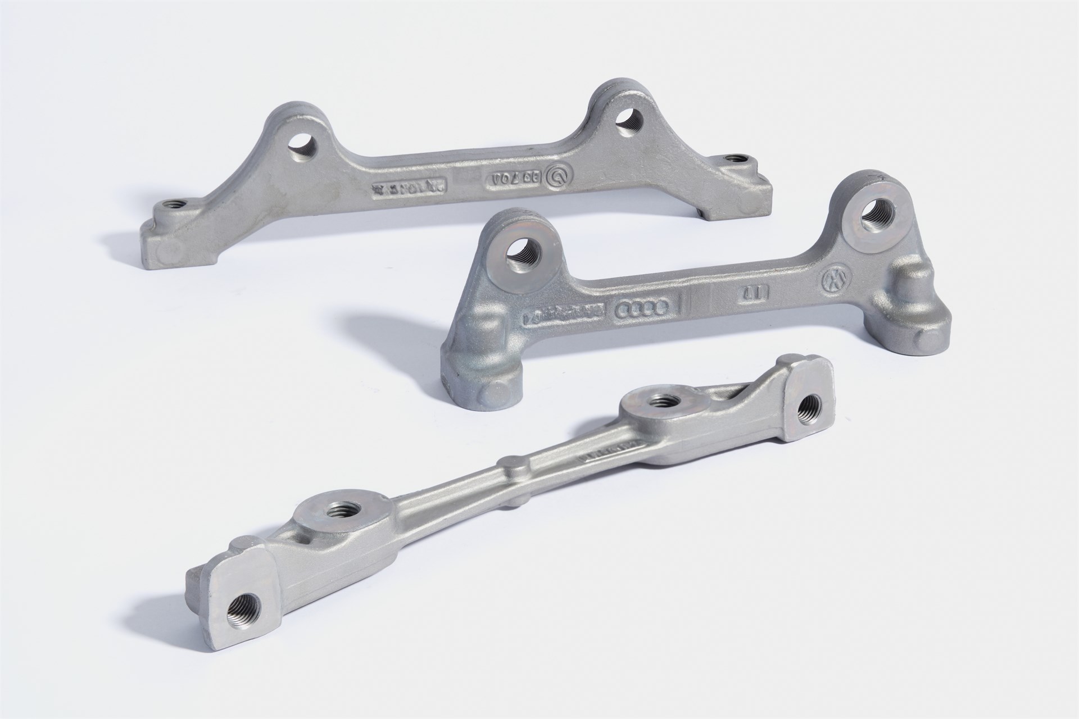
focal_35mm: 75
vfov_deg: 18.2
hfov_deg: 27.0
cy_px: 360
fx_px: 2248
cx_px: 540
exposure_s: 1/125
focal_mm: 50
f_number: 8
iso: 160
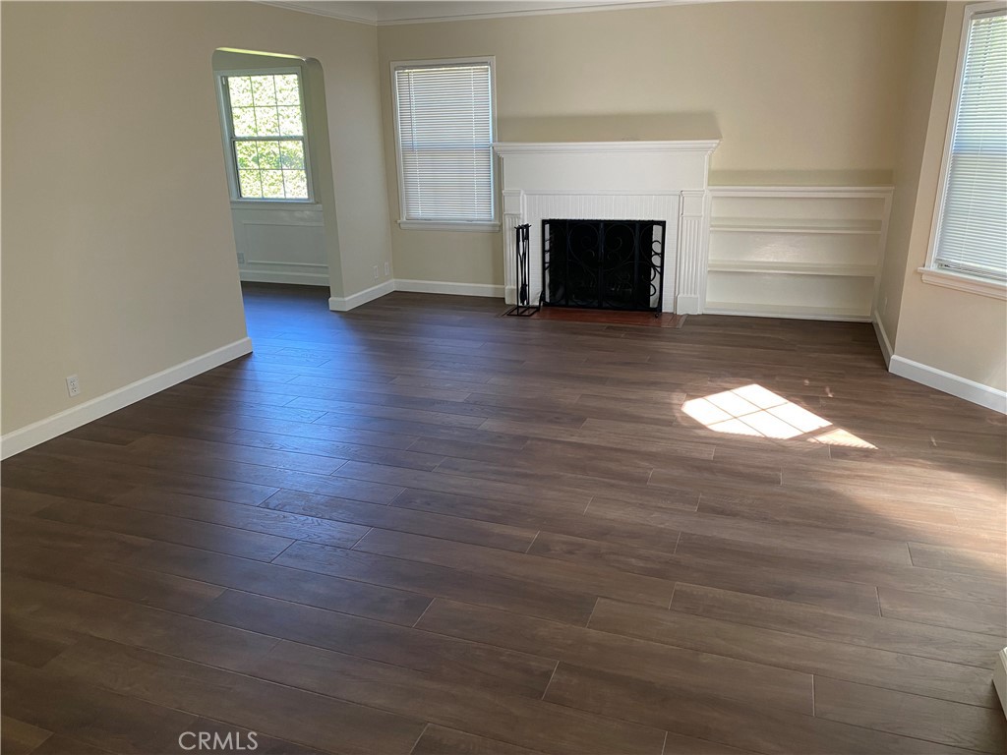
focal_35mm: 26
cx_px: 504
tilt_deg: -21.1
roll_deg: +2.5
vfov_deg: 53.1
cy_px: 378
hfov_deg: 67.3
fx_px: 756
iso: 125
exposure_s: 1/73
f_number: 1.8
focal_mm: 4.25
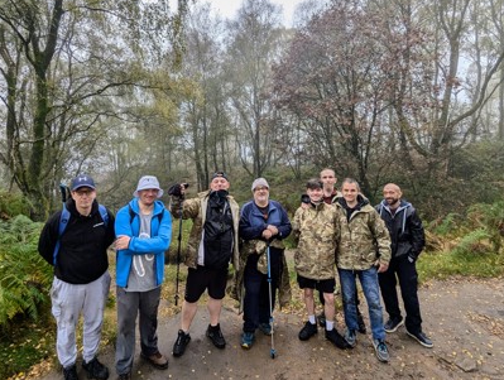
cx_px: 242
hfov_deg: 81.6
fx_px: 292
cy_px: 158
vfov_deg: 65.7
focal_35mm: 20
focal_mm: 2.35
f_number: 2.2
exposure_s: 1/144
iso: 27
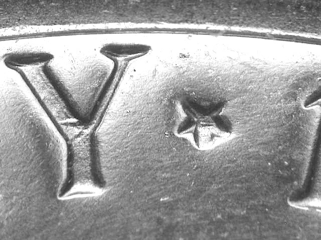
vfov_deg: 10.6
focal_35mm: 140
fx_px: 1298
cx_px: 160
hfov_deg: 14.1
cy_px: 120
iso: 100
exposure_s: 1/5.4
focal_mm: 29.1
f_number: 4.8
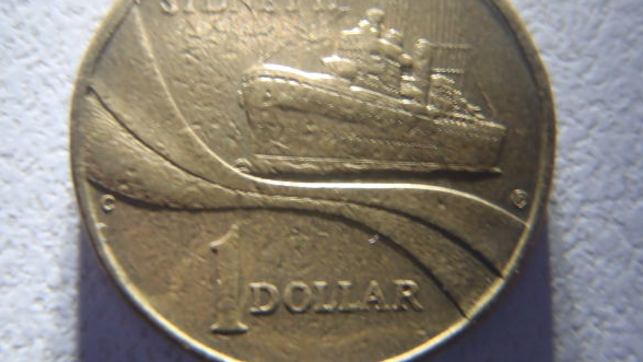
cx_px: 320
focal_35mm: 40
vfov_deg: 29.7
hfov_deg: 50.5
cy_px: 155
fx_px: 682
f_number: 4.1
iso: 200
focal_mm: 6.53
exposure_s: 1/4
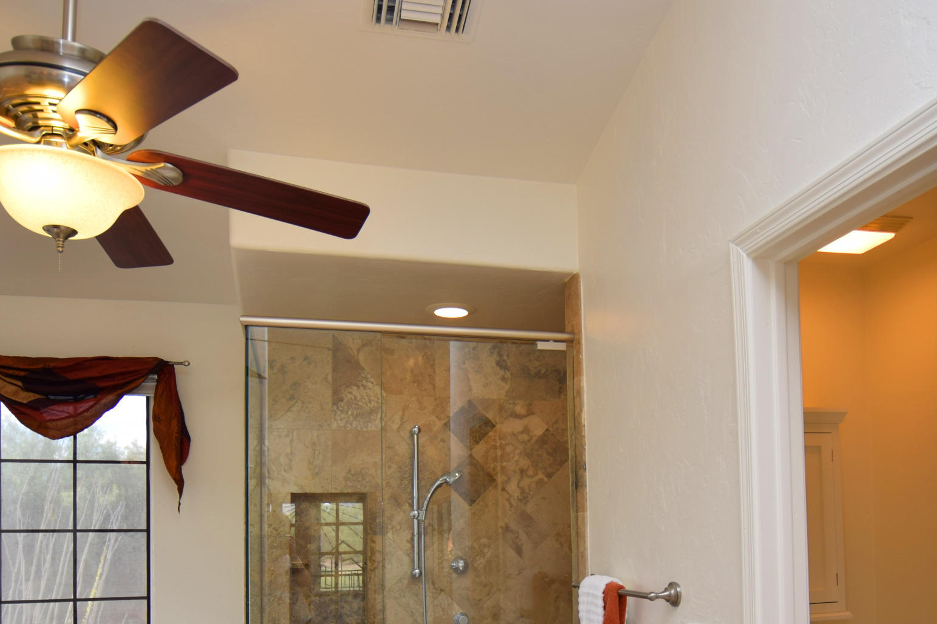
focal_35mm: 33
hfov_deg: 56.4
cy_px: 514
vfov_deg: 37.8
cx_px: 527
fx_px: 871
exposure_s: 1/60
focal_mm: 11.5
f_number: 4
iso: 100
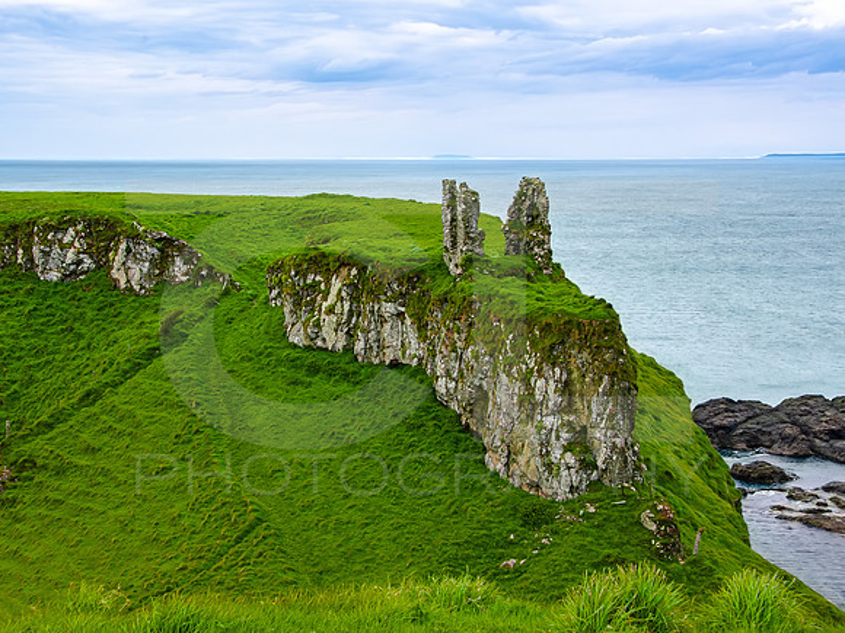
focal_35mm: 69
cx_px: 341
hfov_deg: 28.0
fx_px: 1690
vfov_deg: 21.2
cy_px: 301
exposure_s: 1/200
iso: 500
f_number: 18
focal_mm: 40
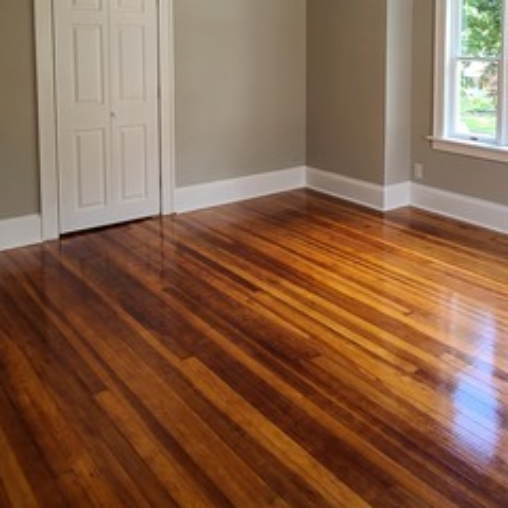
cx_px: 386
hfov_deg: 48.9
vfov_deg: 47.8
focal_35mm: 32
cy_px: 89
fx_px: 531
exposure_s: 1/60
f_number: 2.2
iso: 64
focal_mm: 2.2
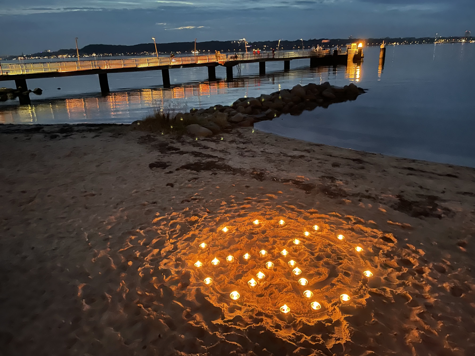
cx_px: 238
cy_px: 178
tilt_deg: -19.3
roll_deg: +2.0
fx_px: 357
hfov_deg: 67.3
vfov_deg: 53.1
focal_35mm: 26
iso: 1250
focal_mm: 4.2
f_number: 1.6
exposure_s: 1/14
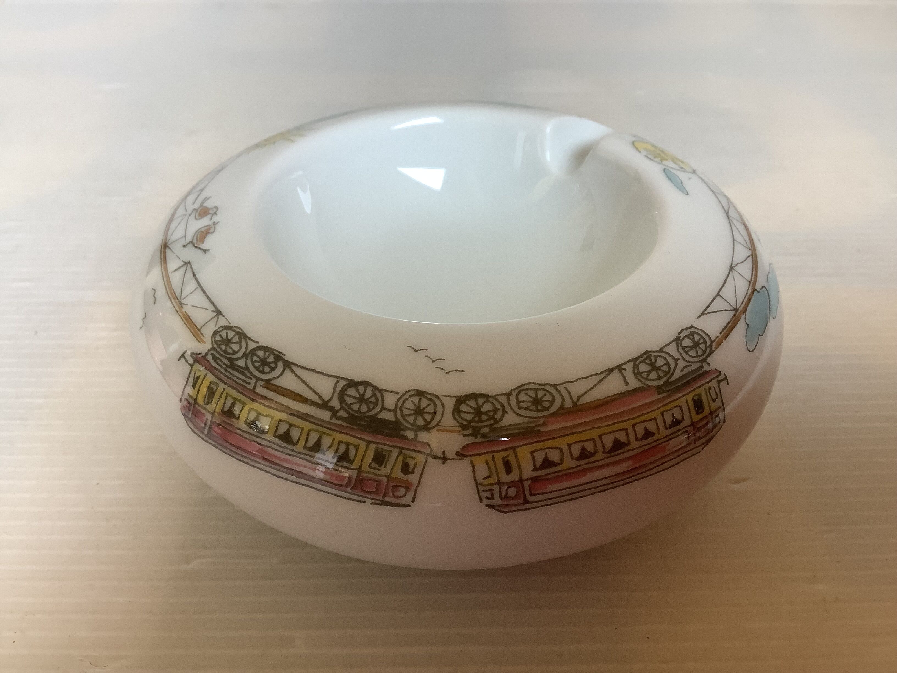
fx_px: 803
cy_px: 336
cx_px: 448
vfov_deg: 45.4
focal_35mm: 31
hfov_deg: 58.4
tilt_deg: -38.9
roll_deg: +0.2
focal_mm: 3.3
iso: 50
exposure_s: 1/50
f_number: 2.4
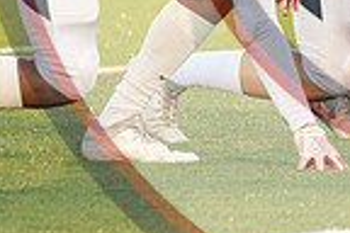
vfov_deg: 1.0
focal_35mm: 1336
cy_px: -36
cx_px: 433
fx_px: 12988
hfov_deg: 1.5
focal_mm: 200
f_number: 2.8
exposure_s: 1/1600
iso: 3600
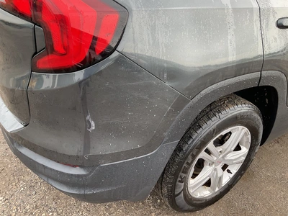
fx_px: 241
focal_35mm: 29
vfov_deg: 48.2
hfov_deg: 61.7
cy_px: 108
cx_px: 144
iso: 20
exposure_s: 1/159
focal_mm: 3
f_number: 1.8
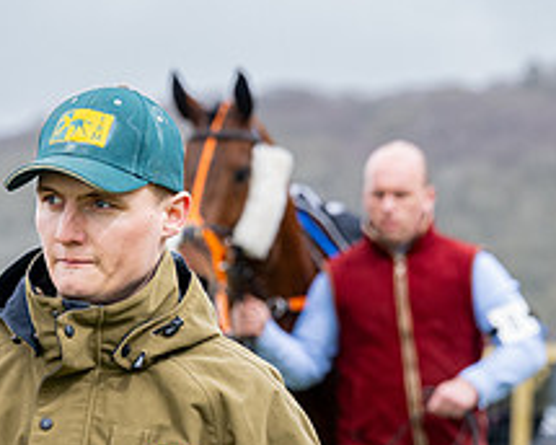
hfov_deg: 5.0
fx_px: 6368
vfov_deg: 4.0
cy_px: 472
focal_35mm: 387
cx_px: -91
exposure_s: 1/640
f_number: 5
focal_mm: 115
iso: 400
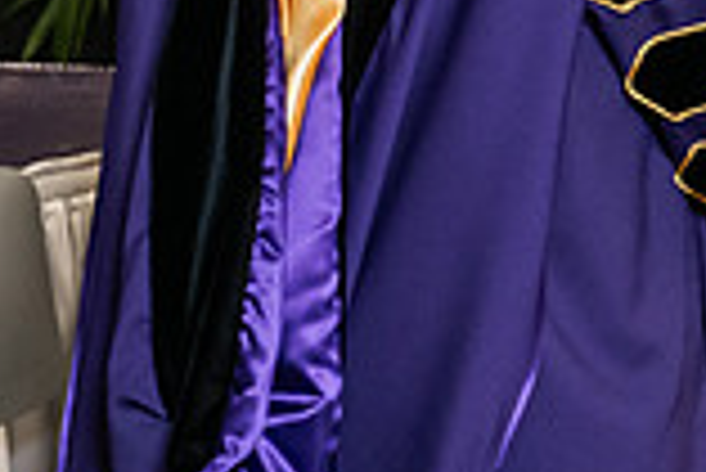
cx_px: 782
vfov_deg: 5.2
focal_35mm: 259
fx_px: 5084
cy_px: -353
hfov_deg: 7.9
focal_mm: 70
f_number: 5
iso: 2500
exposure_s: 1/200
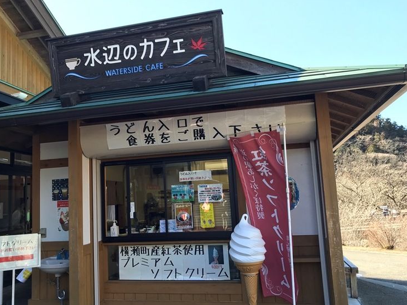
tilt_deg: +8.7
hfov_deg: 58.3
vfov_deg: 45.4
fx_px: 364
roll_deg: +3.3
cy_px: 158
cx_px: 187
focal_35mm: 31
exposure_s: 1/231
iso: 20
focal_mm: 3.99
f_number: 1.8
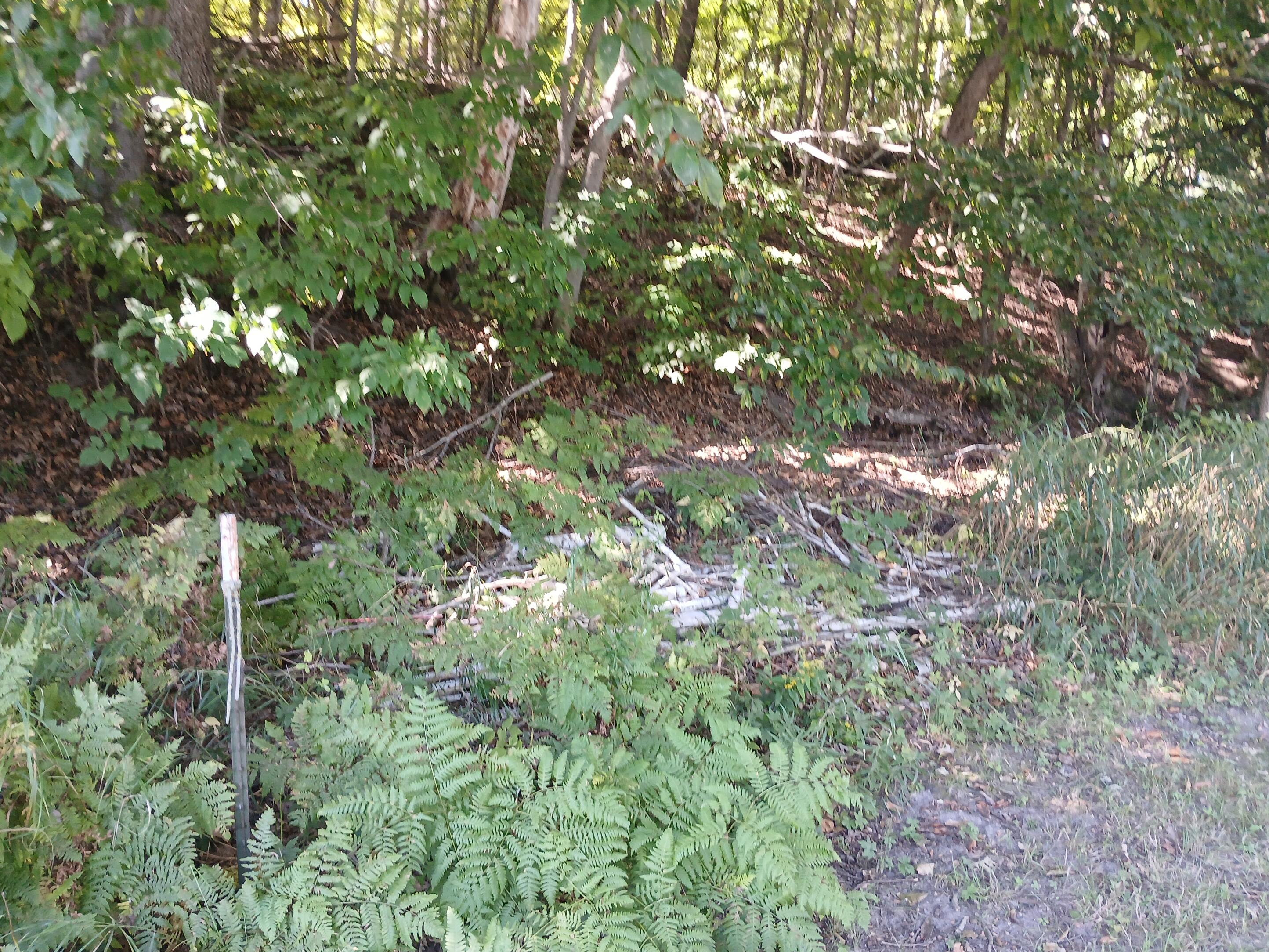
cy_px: 471
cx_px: 624
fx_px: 990
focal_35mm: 27
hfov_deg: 65.3
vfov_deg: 51.4
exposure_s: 1/60
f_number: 1.8
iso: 160
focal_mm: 3.98
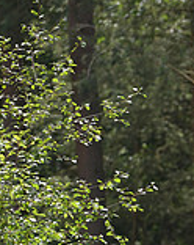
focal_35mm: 875
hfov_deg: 1.8
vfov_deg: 2.2
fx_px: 6305
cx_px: 421
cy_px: 271
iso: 640
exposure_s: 1/1250
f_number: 5.6
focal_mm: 250
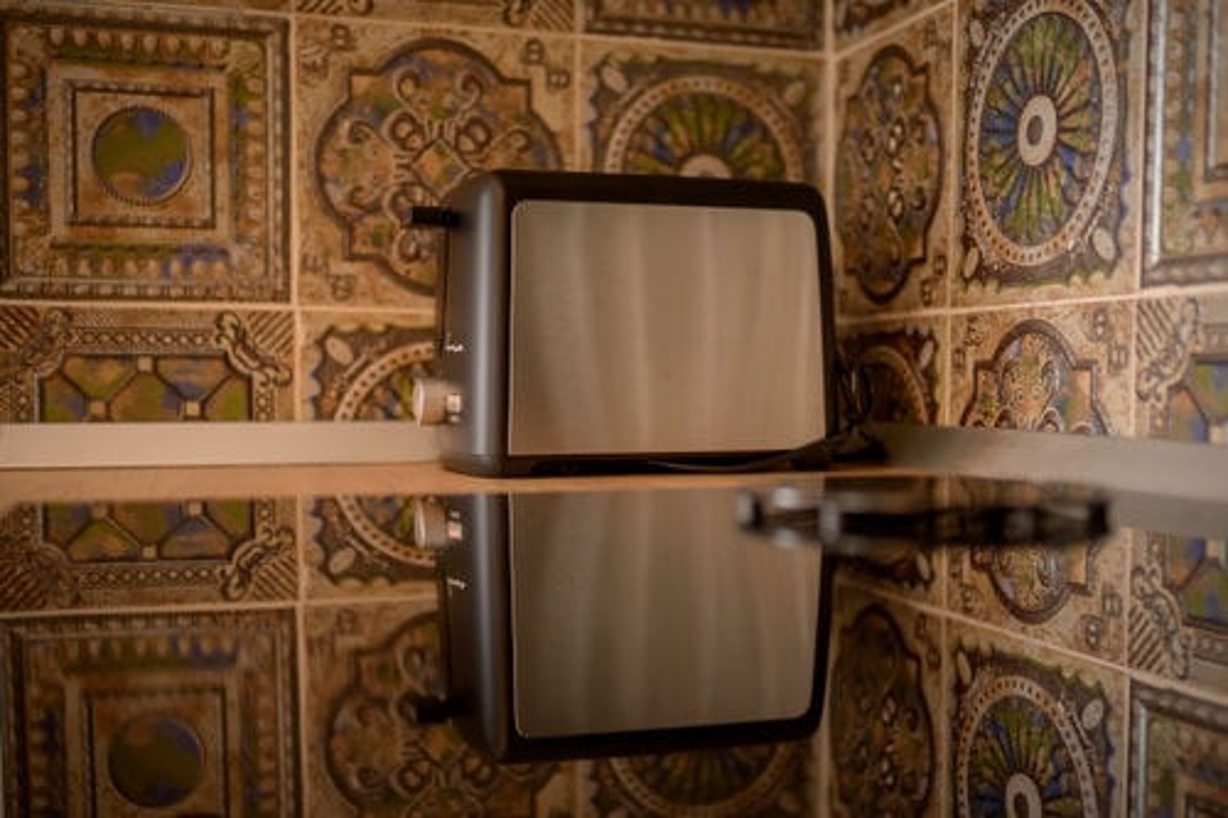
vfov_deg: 30.3
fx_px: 1504
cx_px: 672
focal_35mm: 44
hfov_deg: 44.4
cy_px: 506
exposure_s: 1/250
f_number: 1.4
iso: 320
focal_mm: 35
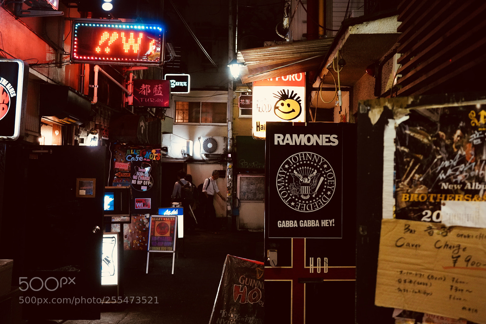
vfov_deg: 35.0
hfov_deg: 50.7
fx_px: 513
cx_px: 243
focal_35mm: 38
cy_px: 162
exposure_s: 1/160
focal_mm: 38
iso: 8000
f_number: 4
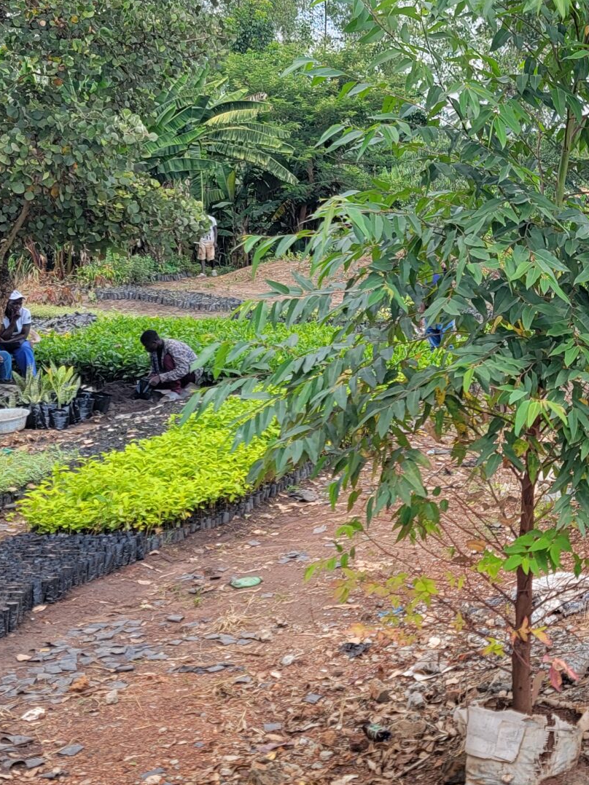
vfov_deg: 33.2
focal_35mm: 57
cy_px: 206
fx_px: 1294
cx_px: 602
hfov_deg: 24.4
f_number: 1.8
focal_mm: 6.7
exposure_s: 1/212
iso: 16
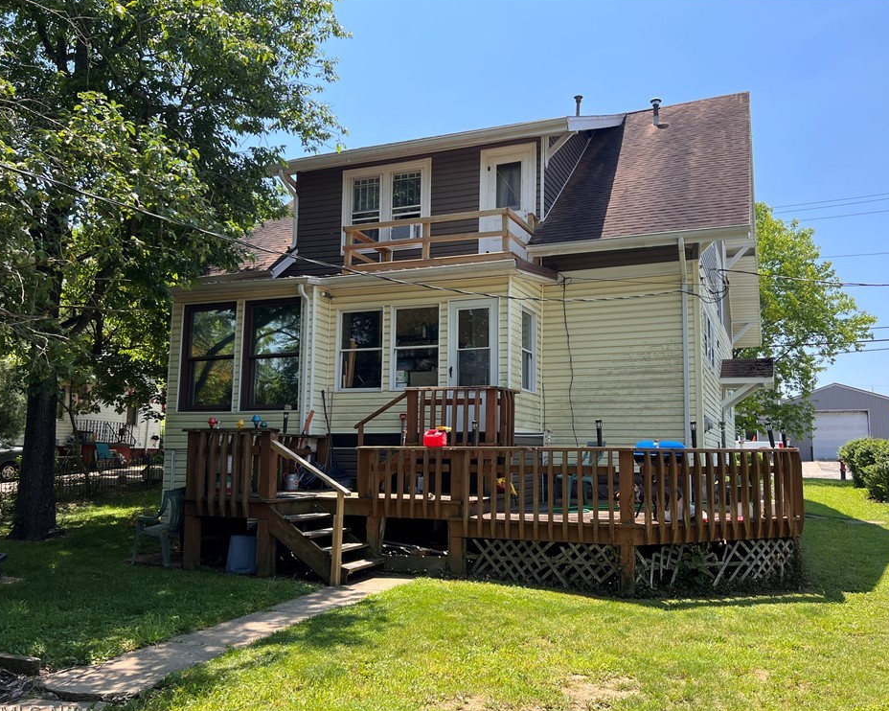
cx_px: 484
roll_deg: -0.3
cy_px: 361
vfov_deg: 51.5
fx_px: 737
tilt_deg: +7.2
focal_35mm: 28
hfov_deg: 62.1
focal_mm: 5.7
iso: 50
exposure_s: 1/1295
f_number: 1.5
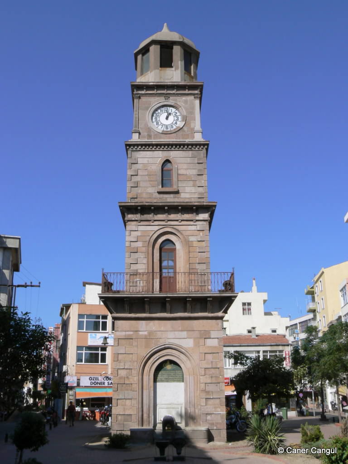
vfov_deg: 51.4
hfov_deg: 39.7
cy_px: 232
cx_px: 174
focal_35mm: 36
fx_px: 483
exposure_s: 1/400
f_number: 6.3
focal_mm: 6
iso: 80
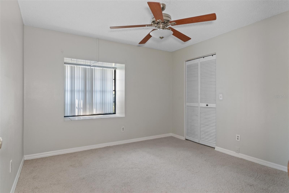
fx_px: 156
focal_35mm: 20
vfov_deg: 63.2
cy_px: 96
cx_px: 144
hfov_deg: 85.4
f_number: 8
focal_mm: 13
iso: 320
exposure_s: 3.2
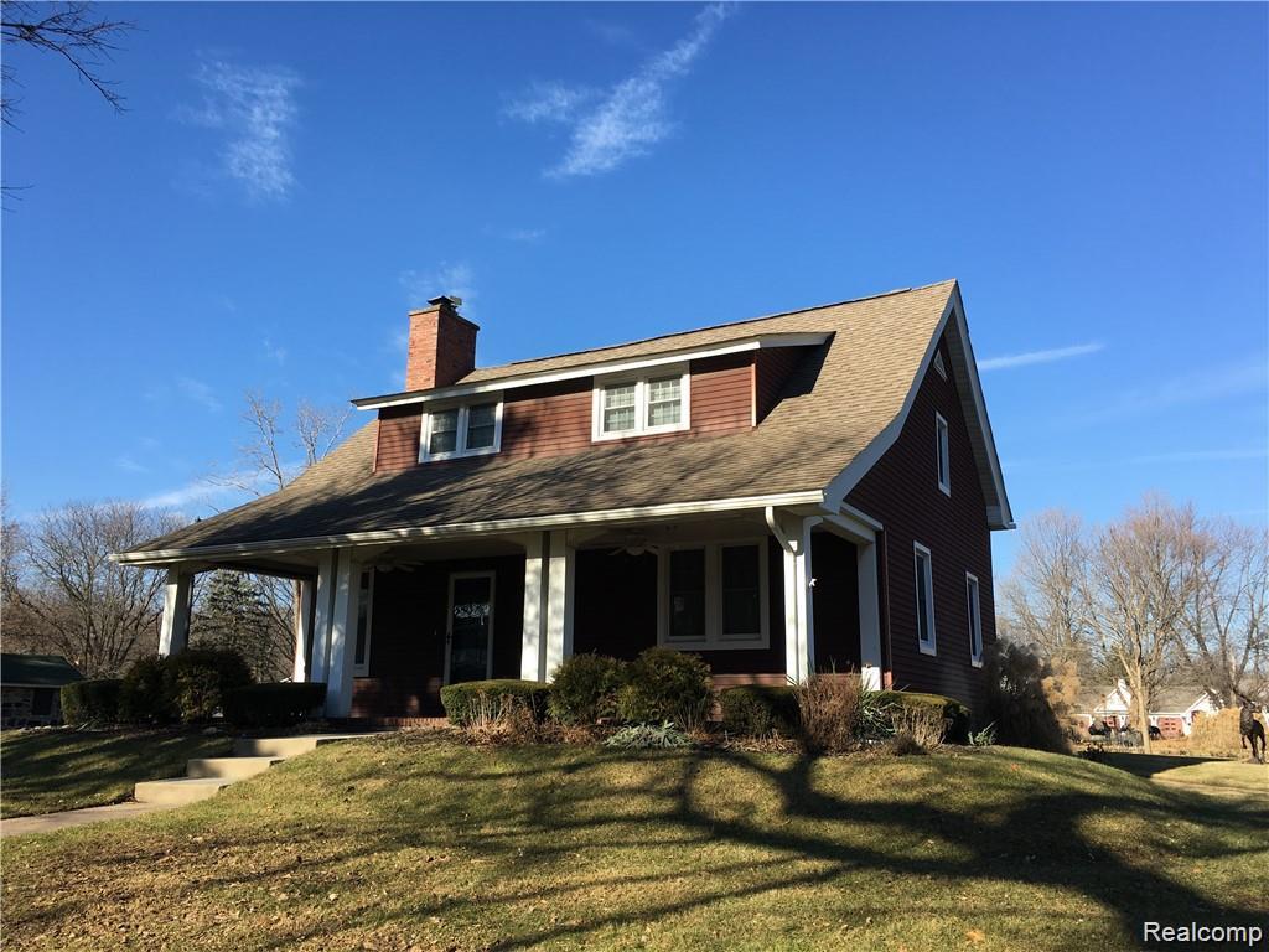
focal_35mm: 29
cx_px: 634
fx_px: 1063
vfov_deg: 48.2
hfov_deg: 61.7
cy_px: 476
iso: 25
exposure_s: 1/855
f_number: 2.2
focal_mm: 4.15
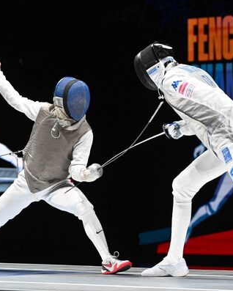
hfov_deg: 6.1
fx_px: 2196
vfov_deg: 7.6
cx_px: 104
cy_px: 145
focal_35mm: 255
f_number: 5.6
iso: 8000
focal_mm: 180
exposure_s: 1/1000
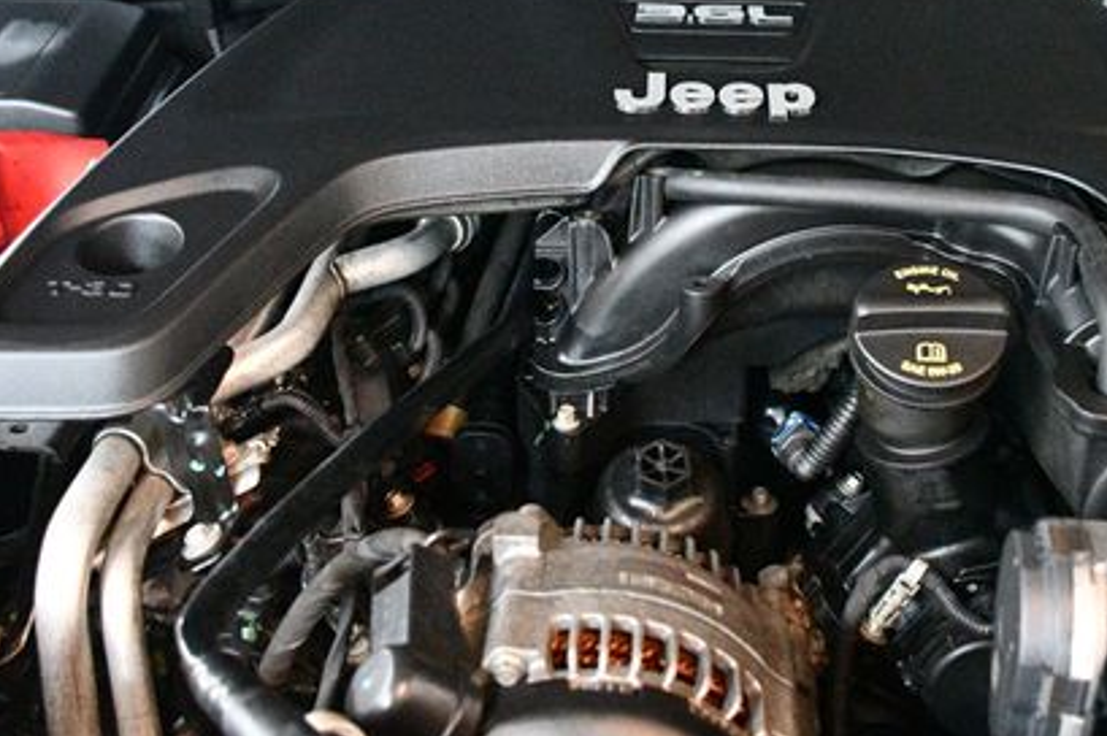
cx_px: 641
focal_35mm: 47
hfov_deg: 41.8
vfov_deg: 28.4
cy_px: 235
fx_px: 1444
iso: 11400
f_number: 3.5
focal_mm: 20
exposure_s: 1/60
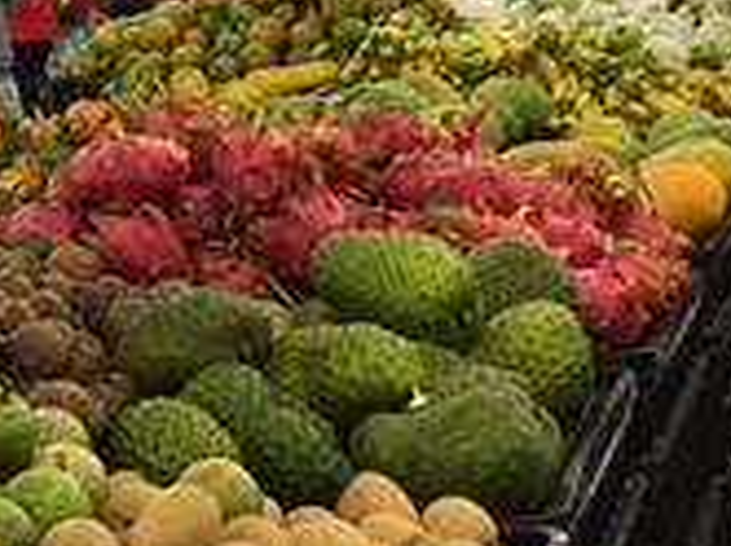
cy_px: 44
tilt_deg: -3.1
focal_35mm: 112
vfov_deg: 13.1
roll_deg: +4.5
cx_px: -13
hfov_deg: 17.2
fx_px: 2362
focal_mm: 4.15
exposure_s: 1/33
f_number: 2.2
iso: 40
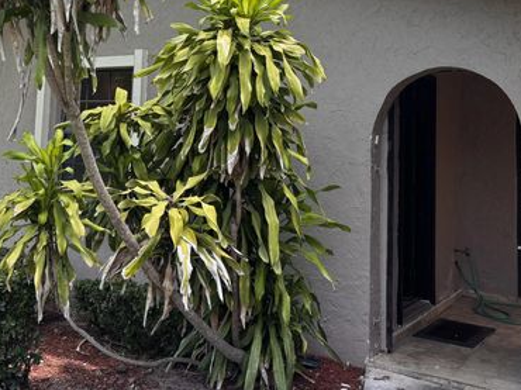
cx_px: 193
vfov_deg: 31.3
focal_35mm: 45
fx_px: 677
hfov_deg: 41.8
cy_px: 77
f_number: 1.6
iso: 50
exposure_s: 1/781
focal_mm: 5.96
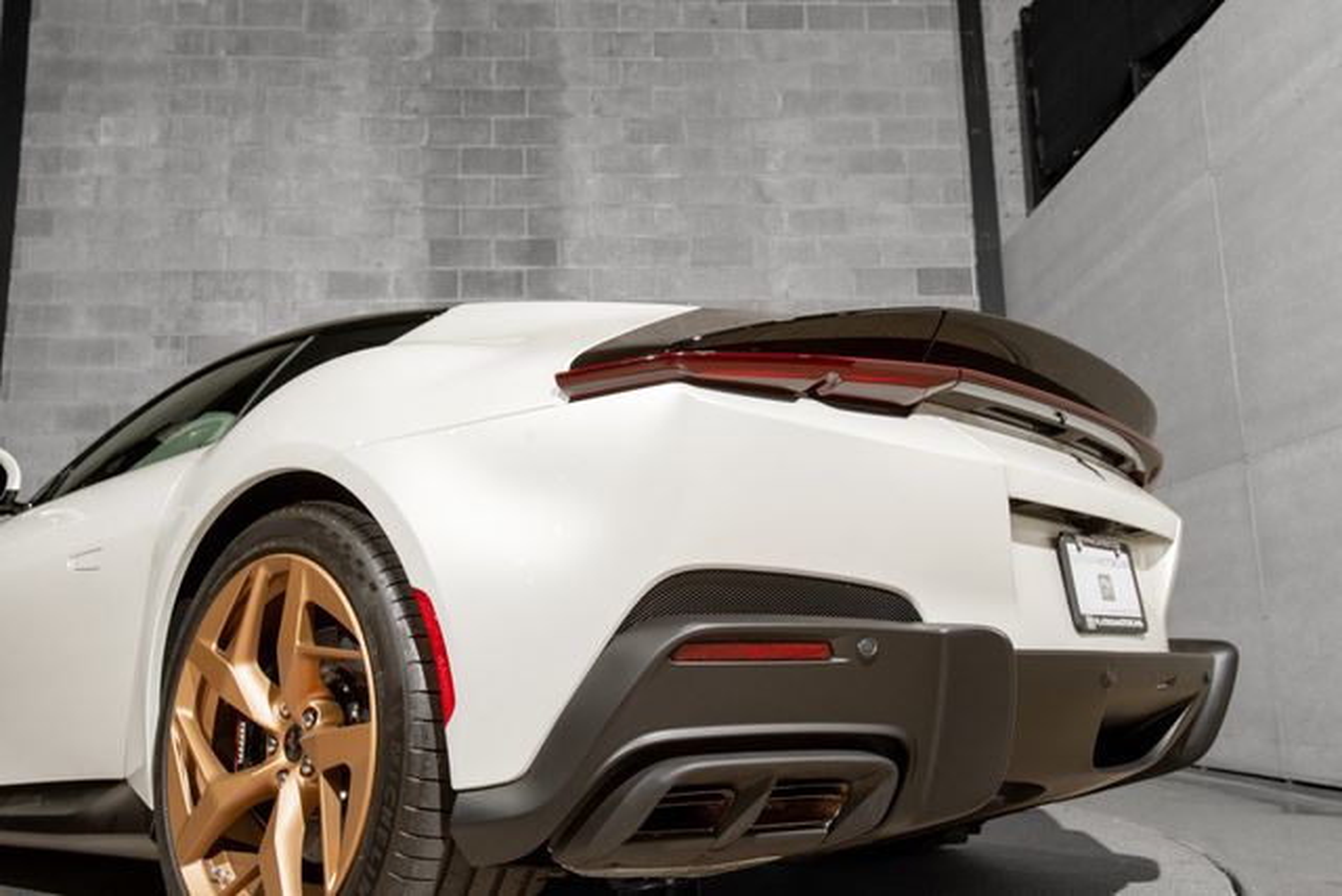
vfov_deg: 42.3
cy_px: 448
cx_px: 671
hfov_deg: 60.3
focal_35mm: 31
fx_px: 1156
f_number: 8
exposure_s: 1/160
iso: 640
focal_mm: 31
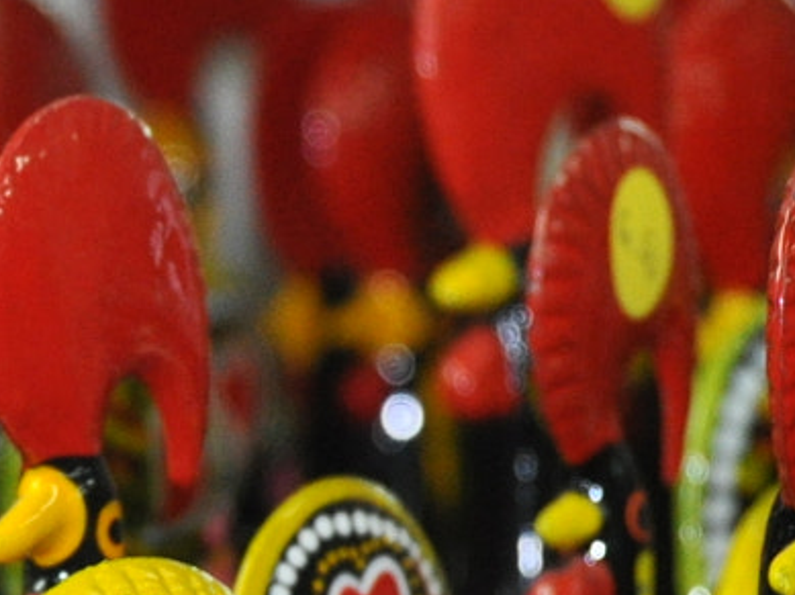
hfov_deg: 4.7
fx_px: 9580
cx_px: -213
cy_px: 472
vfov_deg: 3.6
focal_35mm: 418
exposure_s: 1/60
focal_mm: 55
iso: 800
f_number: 5.6
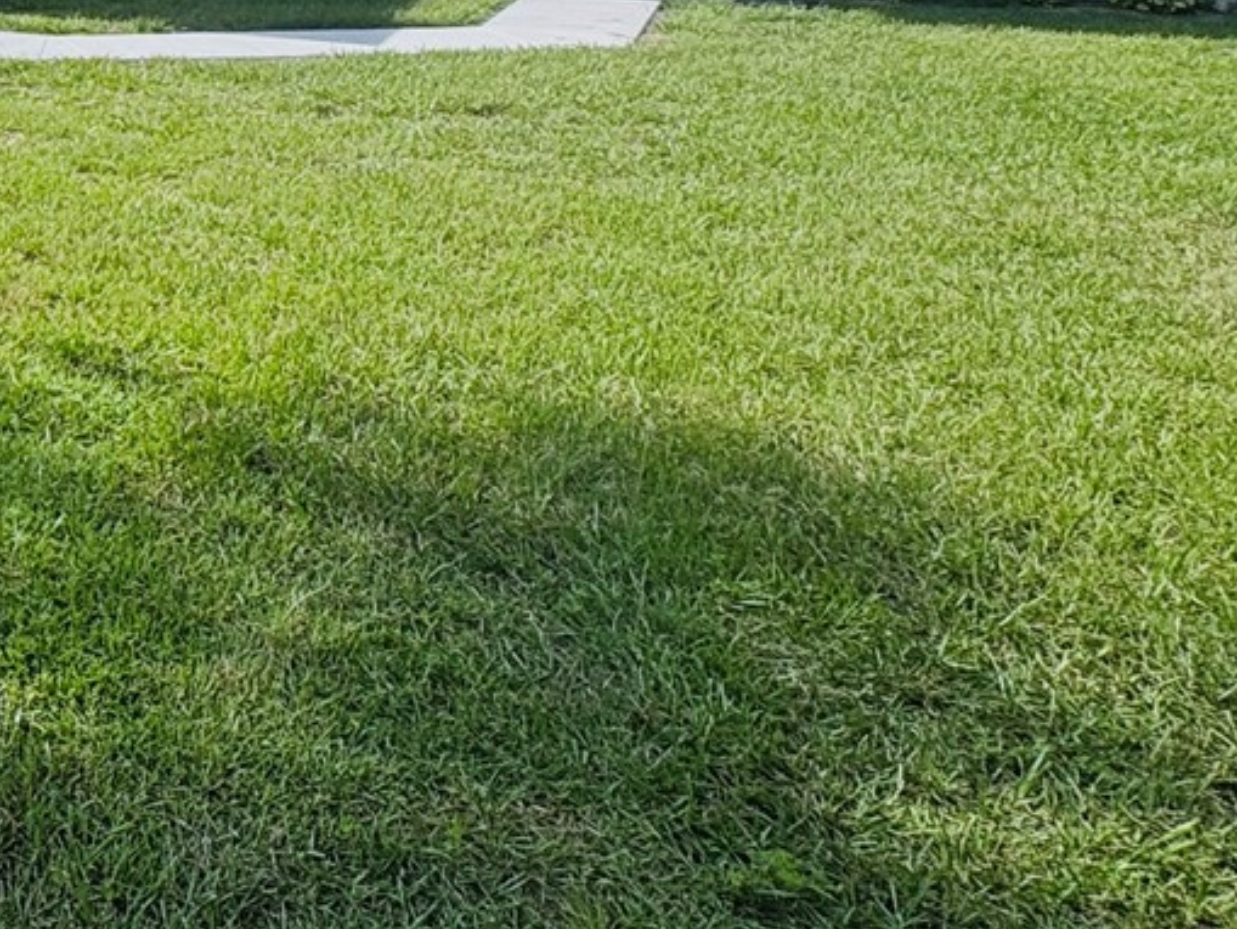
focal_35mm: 44
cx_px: -357
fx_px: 1573
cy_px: -24
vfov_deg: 30.3
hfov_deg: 32.6
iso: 50
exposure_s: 1/2028
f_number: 2.2
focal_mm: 2.22
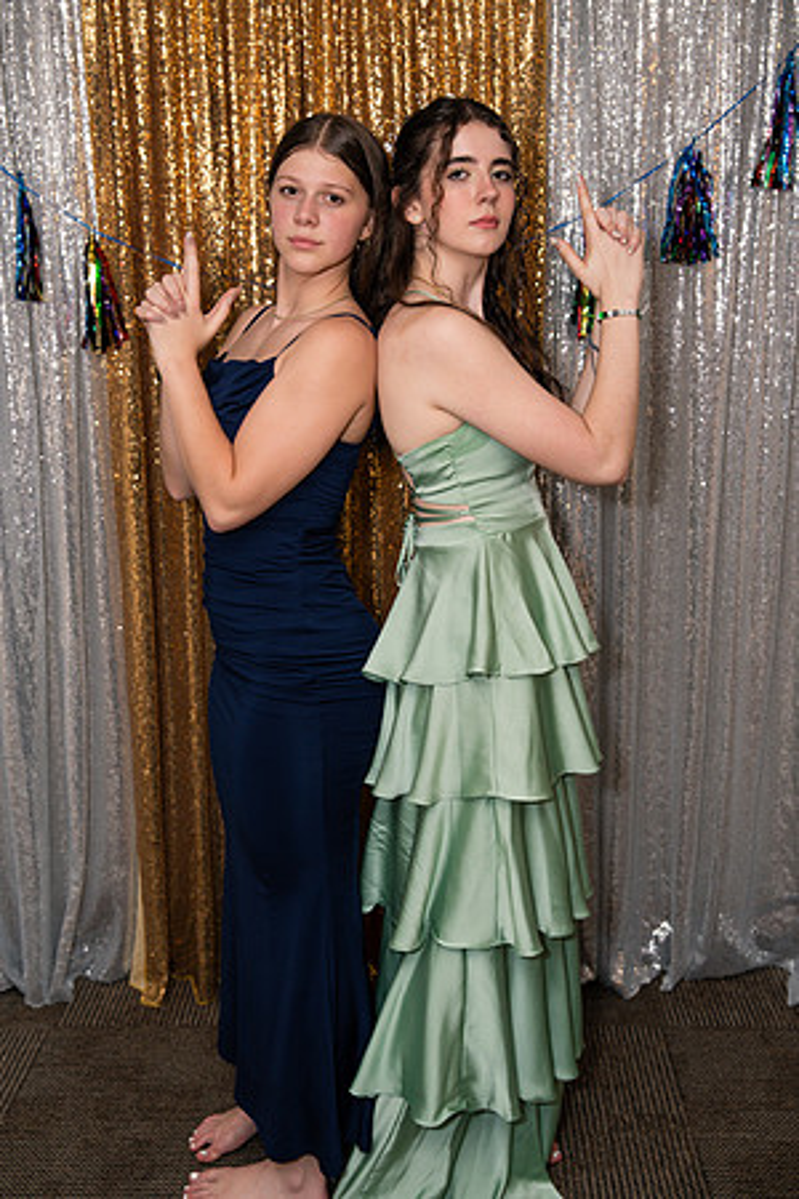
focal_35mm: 45
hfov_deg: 29.9
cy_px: 600
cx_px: 400
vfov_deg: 43.6
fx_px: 1498
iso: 400
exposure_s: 1/250
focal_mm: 45
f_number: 4
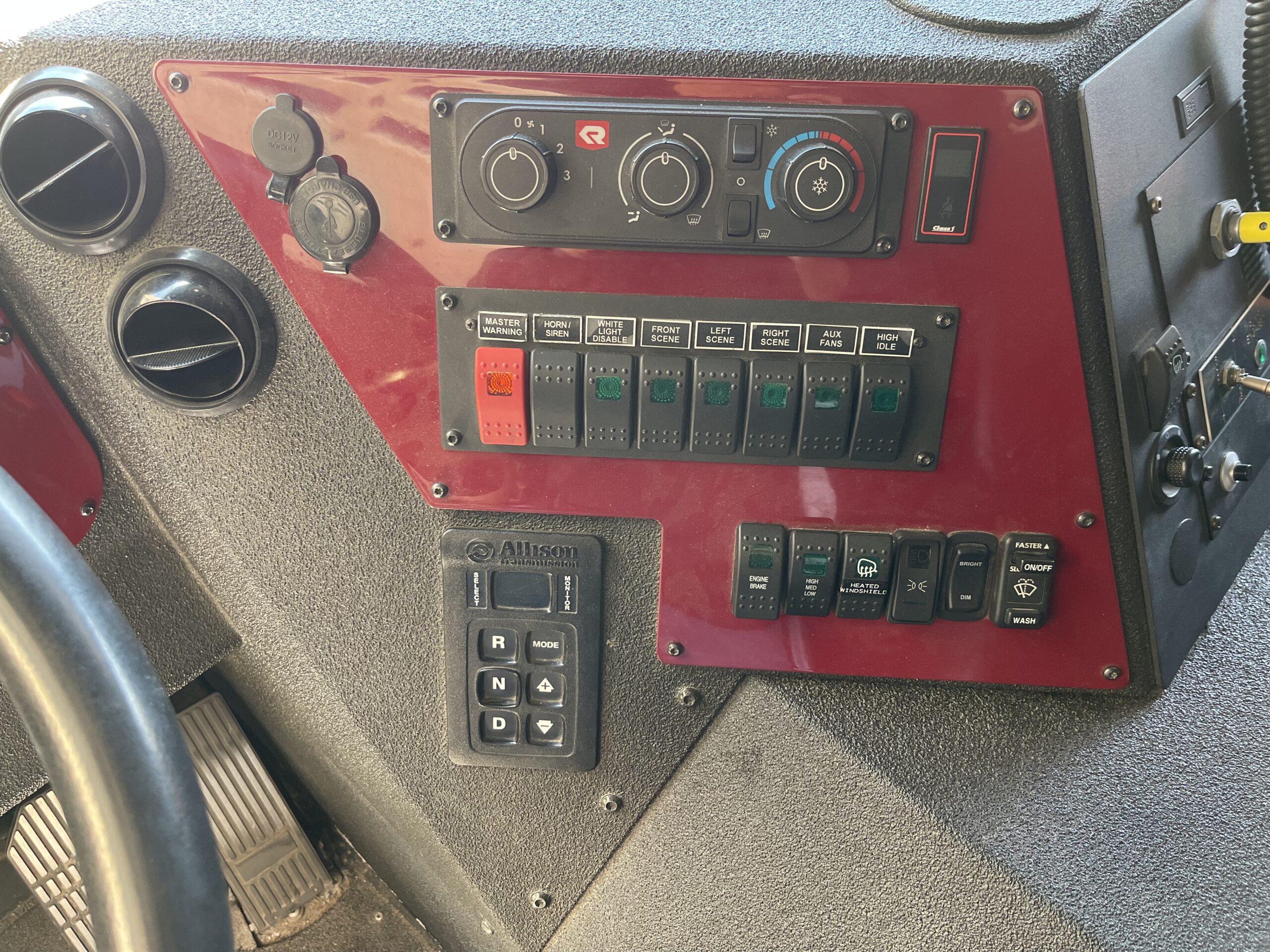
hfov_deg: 67.3
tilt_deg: -51.6
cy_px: 476
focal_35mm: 26
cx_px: 635
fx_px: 954
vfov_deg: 53.1
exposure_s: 1/60
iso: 125
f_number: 1.6
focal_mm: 5.1
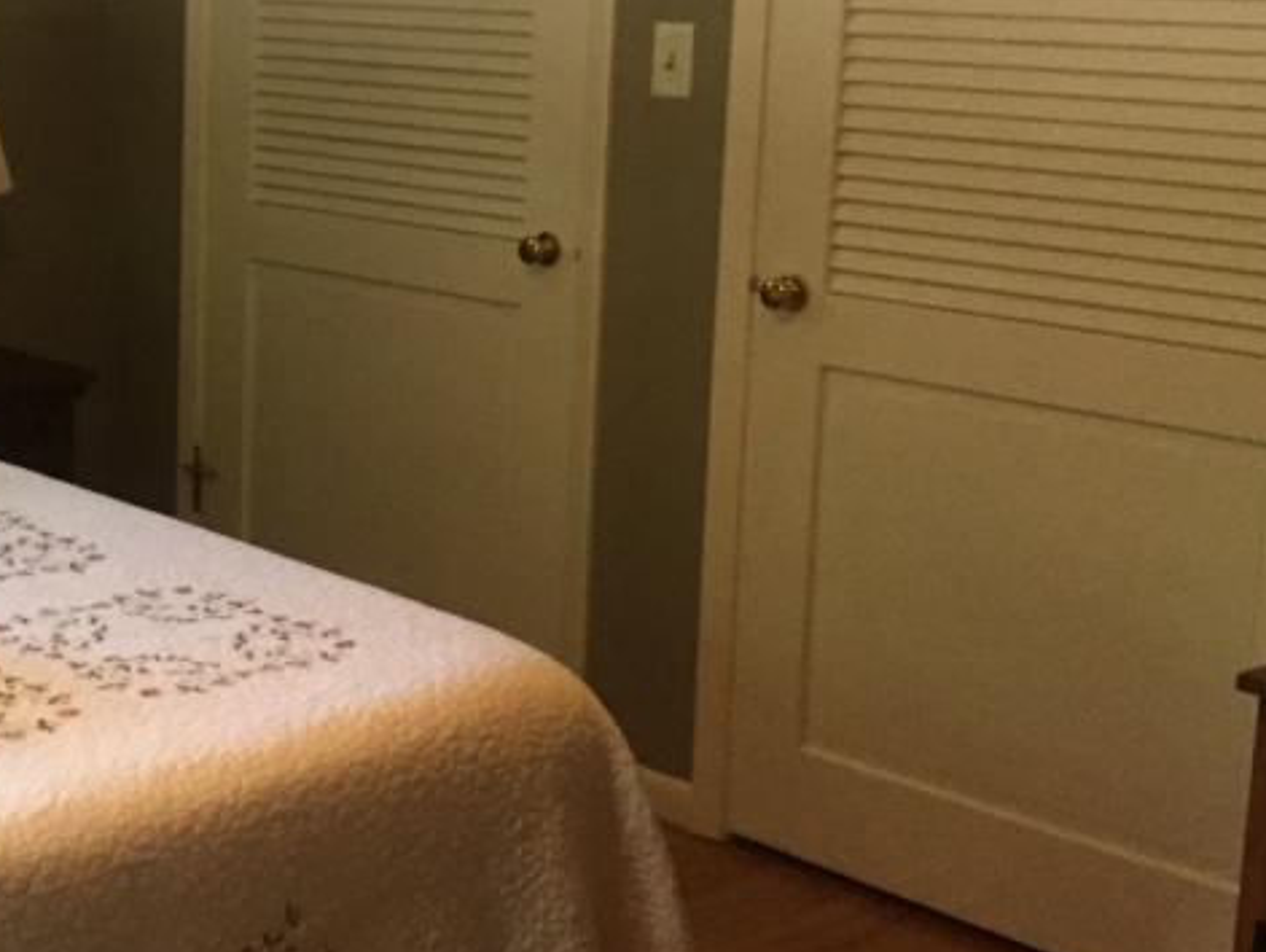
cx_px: -81
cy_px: 296
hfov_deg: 28.3
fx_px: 2306
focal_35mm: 63
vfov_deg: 23.2
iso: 200
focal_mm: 4.15
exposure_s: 1/30
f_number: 2.2
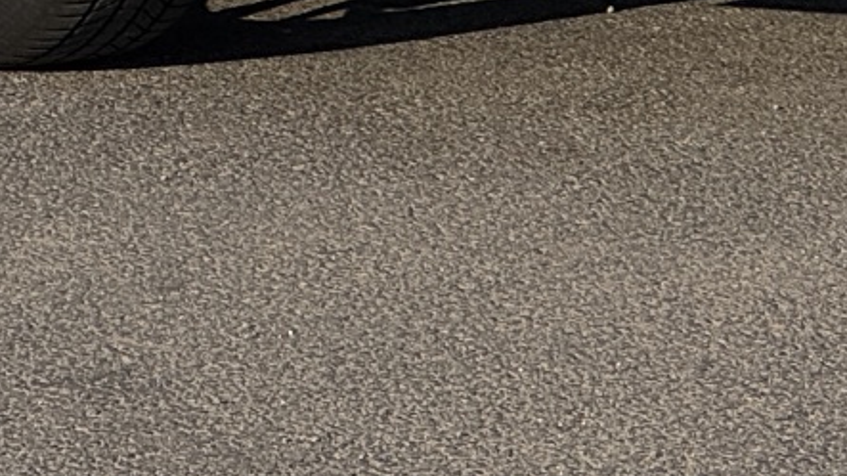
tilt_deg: -0.8
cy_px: -855
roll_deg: -0.9
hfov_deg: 6.0
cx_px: 101
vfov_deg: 3.3
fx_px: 8084
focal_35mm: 360
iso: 25
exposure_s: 1/1597
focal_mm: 9
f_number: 2.8
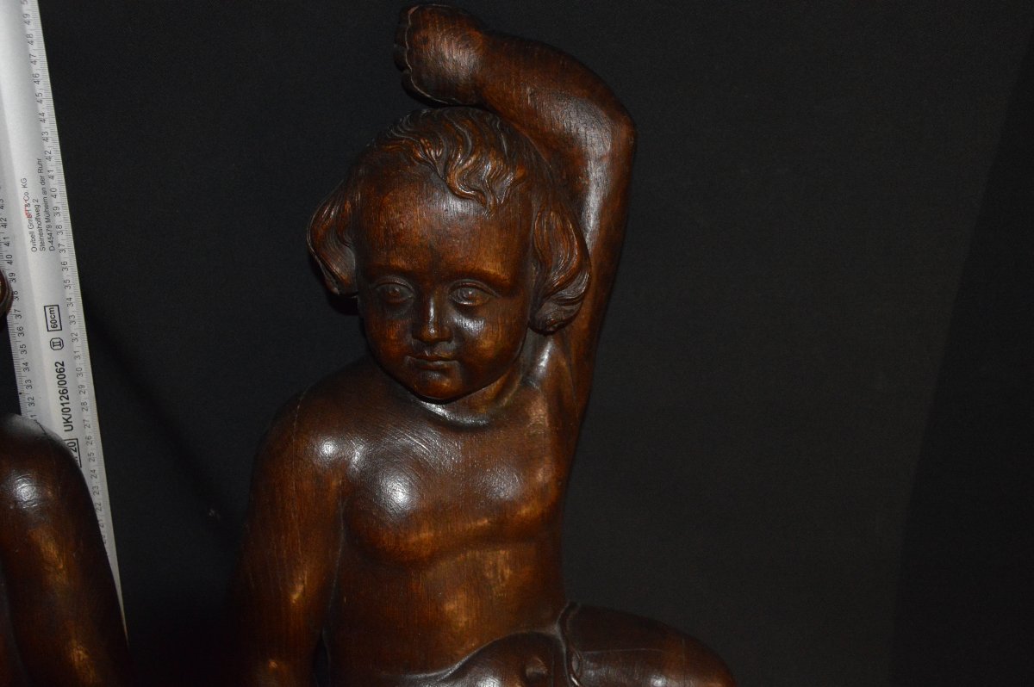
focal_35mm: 45
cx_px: 517
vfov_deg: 29.8
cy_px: 344
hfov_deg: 43.6
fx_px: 1291
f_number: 4.2
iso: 3200
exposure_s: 1/60
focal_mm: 30
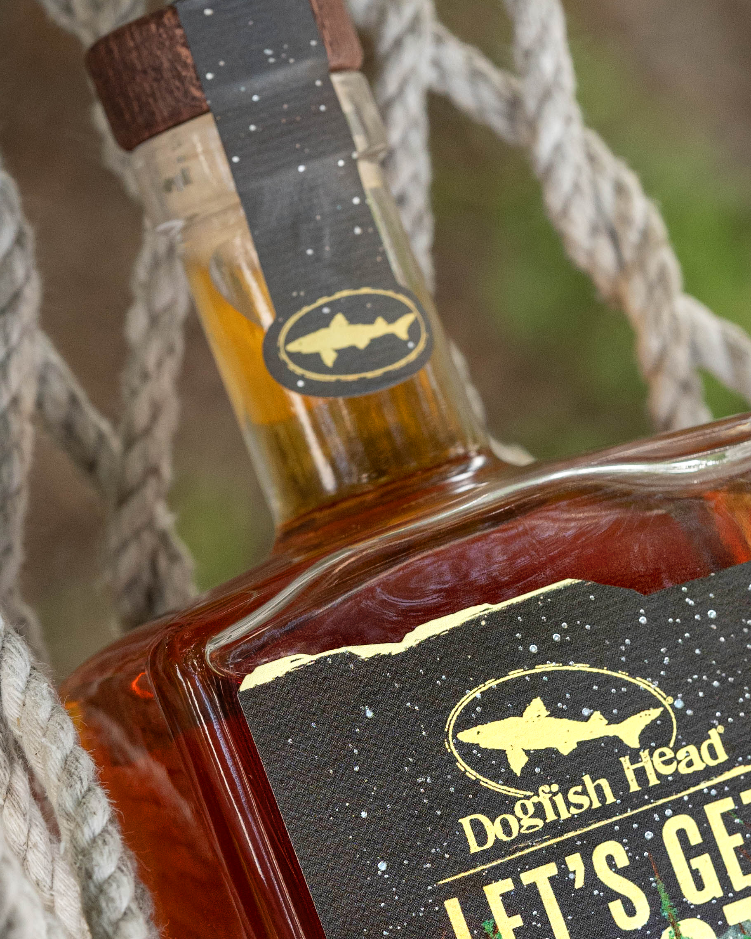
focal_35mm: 334
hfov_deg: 4.6
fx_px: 9279
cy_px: 751
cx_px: 548
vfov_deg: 5.8
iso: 1250
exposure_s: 1/320
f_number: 5.6
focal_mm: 135
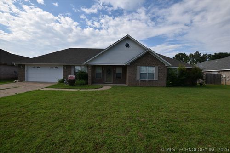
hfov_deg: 100.4
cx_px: 115
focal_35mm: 15
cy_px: 76
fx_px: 96
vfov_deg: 77.3
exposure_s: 1/400
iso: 200
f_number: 10
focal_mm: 10
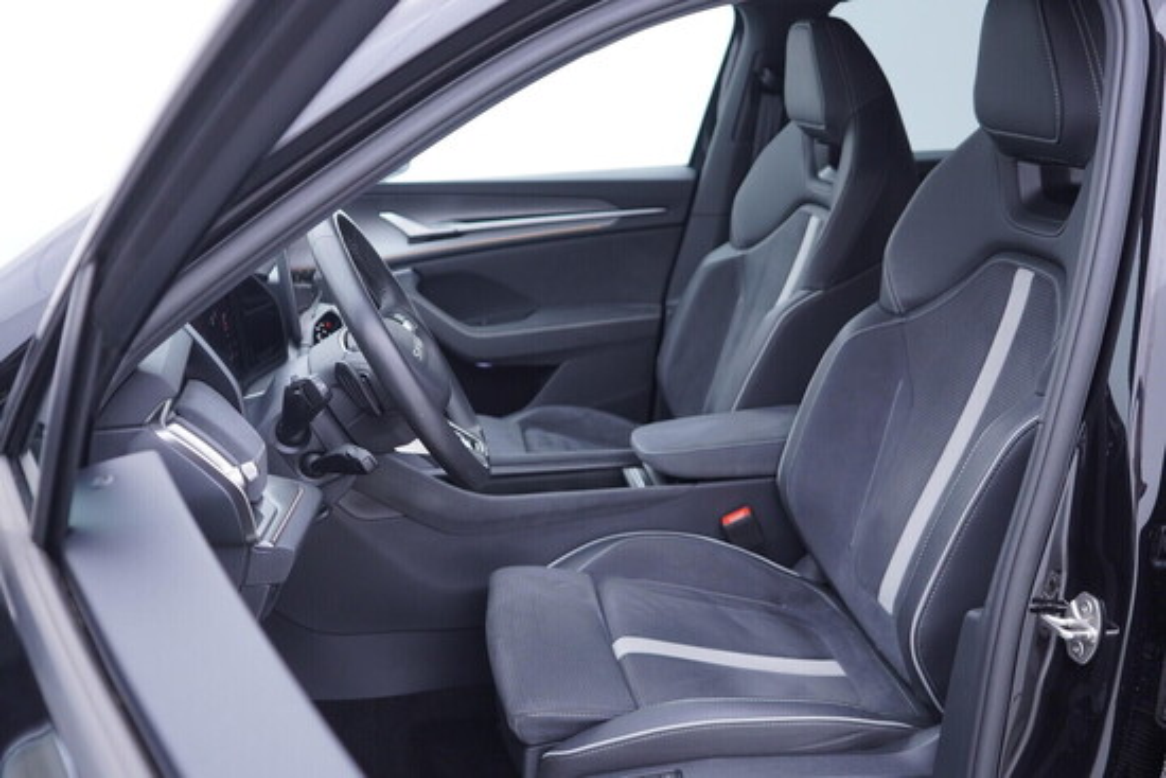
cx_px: 583
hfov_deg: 53.1
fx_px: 1166
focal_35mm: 36
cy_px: 389
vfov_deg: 36.9
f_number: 2.8
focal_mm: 24
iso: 200
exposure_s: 1/40
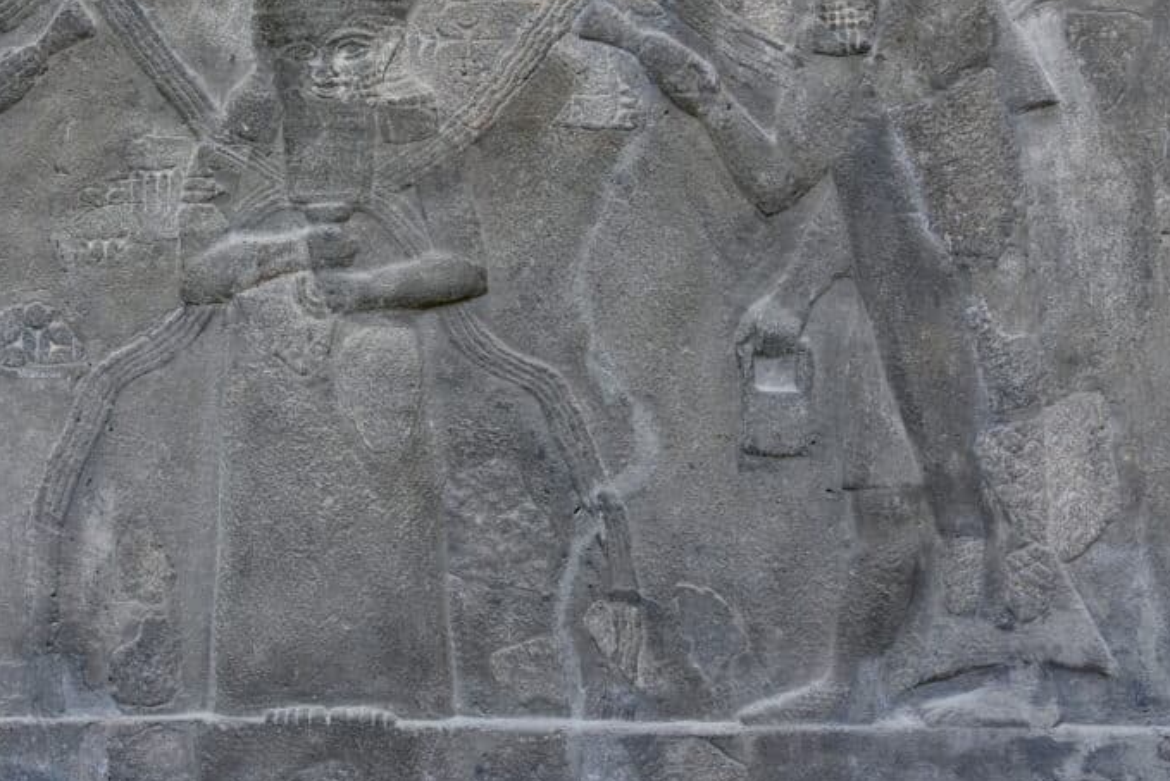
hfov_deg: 24.3
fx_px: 2698
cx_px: 381
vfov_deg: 16.4
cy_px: 278
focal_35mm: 83
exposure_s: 1/60
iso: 560
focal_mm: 55
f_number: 4.5
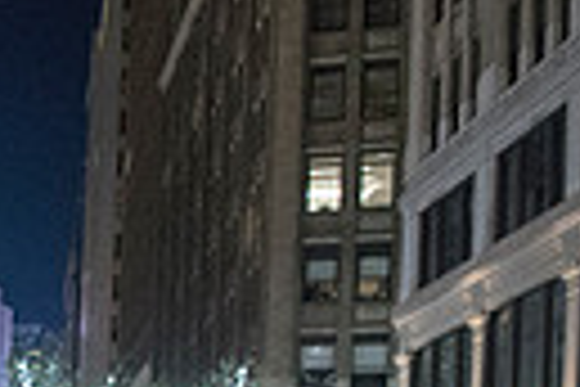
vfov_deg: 11.8
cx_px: -445
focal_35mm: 108
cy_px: 677
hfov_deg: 16.2
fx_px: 1740
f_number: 2.8
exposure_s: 1/160
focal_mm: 24
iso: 8000
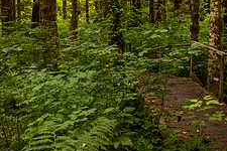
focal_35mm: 62
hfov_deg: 31.7
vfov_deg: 21.4
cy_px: 14
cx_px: 50
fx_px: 391
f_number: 2.8
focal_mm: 24
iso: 100
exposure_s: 1/200
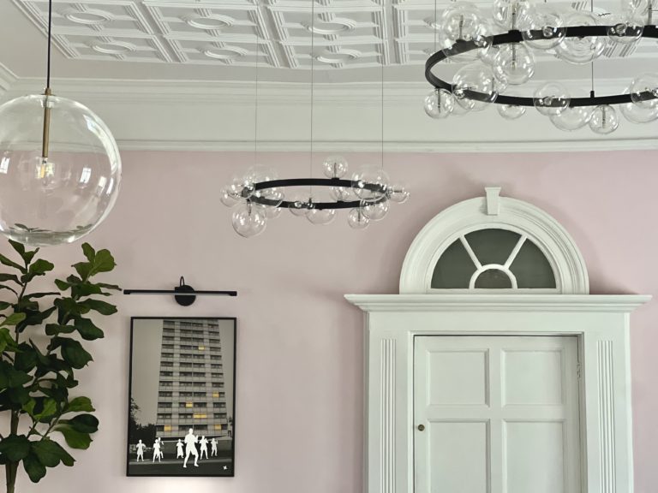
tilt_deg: +7.1
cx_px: 329
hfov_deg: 25.3
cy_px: 246
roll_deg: -0.6
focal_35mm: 77
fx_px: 1464
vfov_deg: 19.1
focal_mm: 9
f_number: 2.8
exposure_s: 1/39
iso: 400
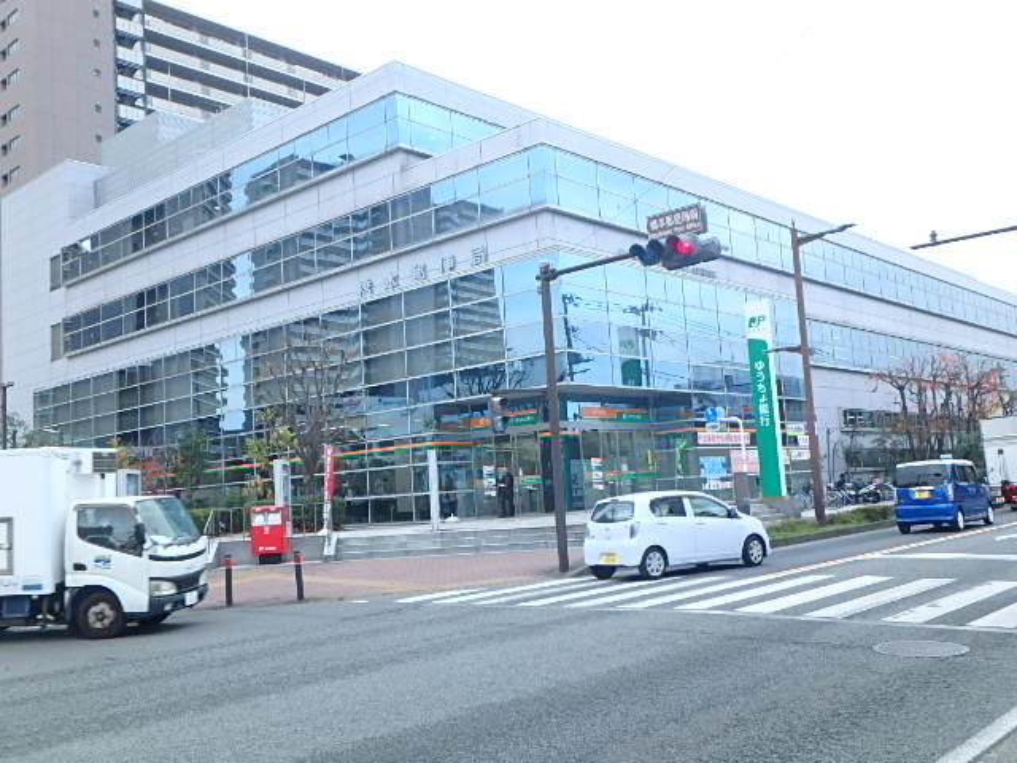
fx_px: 999
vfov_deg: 41.8
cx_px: 508
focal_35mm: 34
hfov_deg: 54.0
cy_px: 382
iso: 125
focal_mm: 6
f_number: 4.9
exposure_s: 1/80
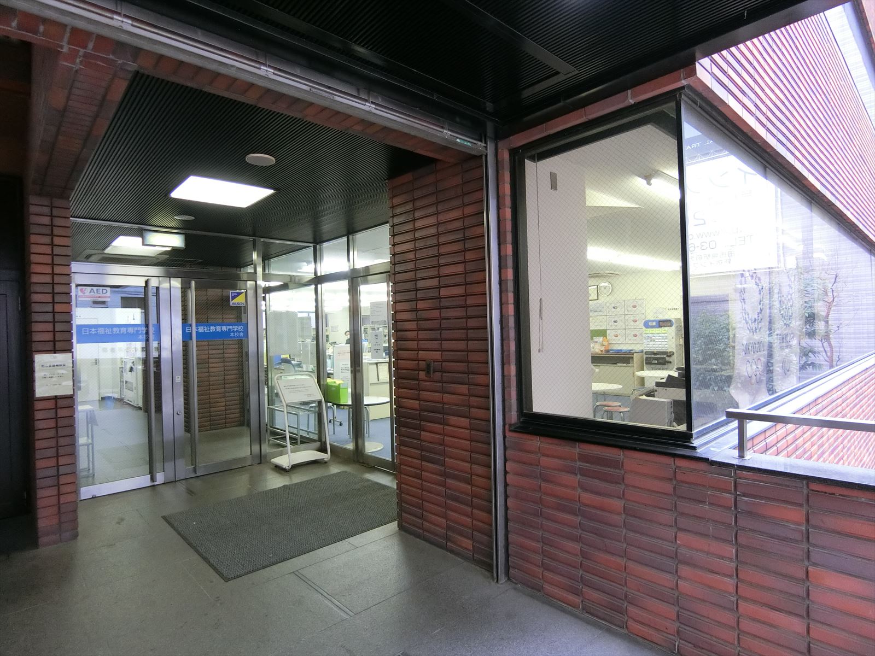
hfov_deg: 84.7
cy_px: 328
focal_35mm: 19
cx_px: 438
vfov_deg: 68.7
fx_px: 480
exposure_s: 1/50
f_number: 2.7
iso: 400
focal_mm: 4.06
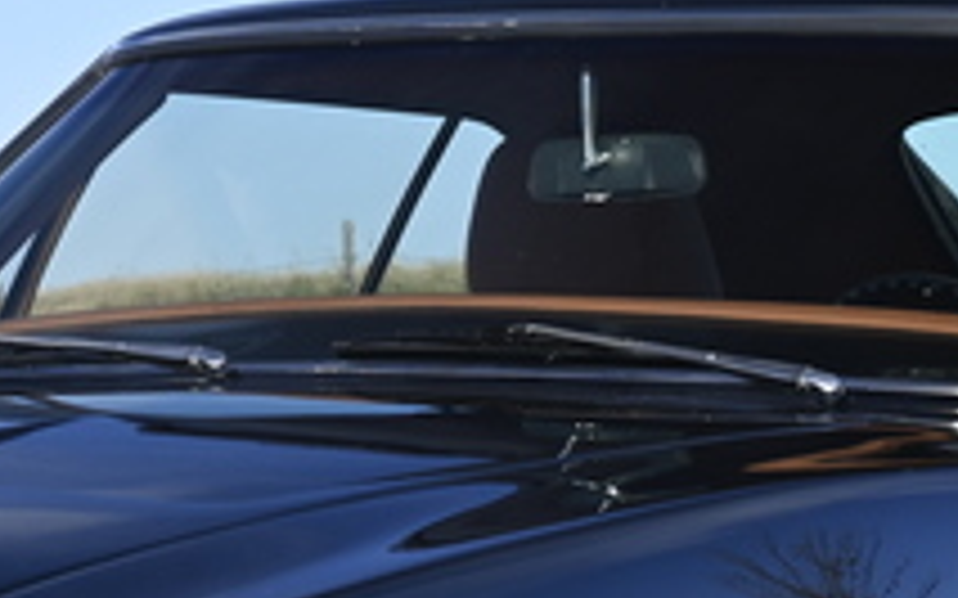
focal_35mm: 308
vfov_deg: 4.2
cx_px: 463
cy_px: 605
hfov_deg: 6.8
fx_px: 8050
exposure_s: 1/250
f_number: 6
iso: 110
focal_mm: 43
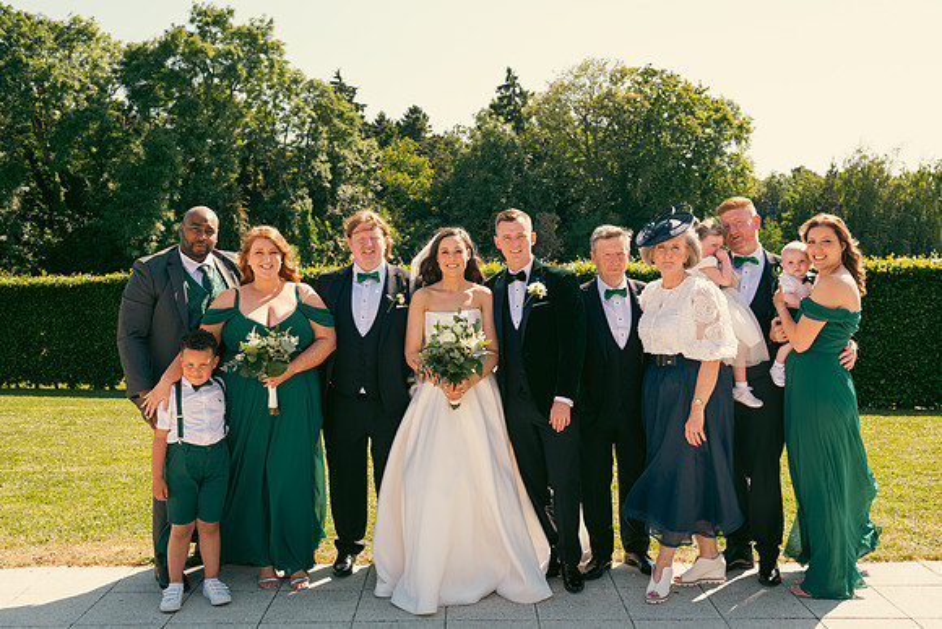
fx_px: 916
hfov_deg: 54.4
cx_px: 471
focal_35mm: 35
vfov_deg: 37.9
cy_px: 314
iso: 125
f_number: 6.3
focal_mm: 35
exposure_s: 1/200
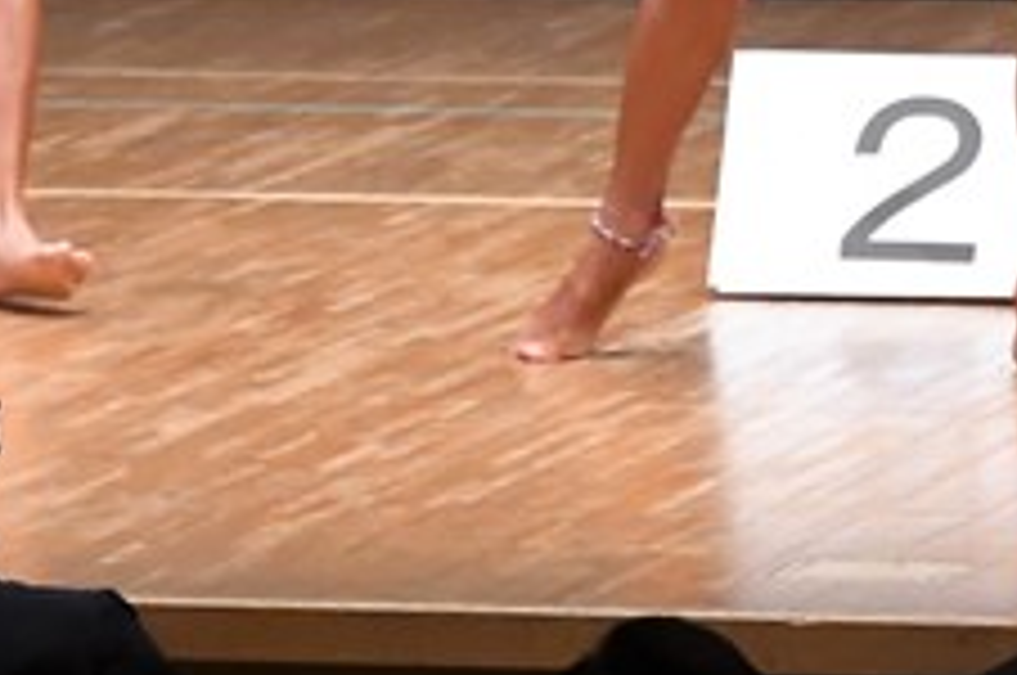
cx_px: -223
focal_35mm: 694
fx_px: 19577
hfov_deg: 3.0
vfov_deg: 2.0
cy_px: -256
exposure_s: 1/400
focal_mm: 135
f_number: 5.6
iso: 8000
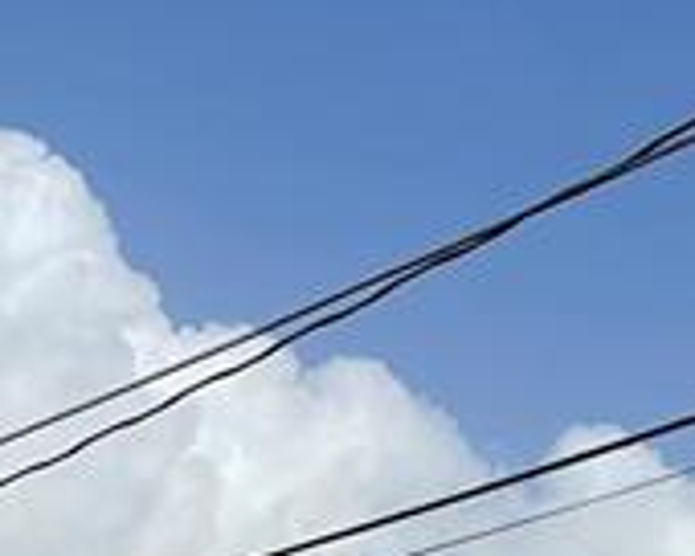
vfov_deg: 10.1
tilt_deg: +20.0
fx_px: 3147
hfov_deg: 12.2
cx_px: -196
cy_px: 151
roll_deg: +1.3
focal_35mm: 153
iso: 32
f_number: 1.6
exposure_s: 1/7299
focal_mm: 4.2
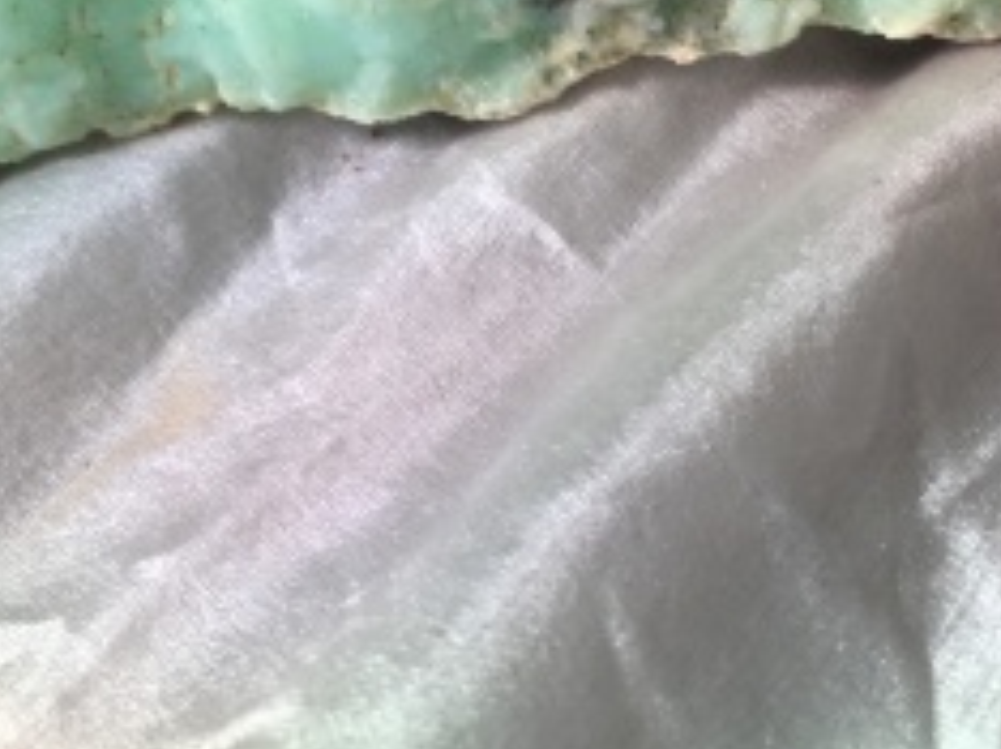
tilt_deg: -46.9
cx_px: 479
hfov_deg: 29.8
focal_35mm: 65
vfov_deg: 21.8
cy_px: 15
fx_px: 1878
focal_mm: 4.15
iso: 32
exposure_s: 1/100
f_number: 2.2
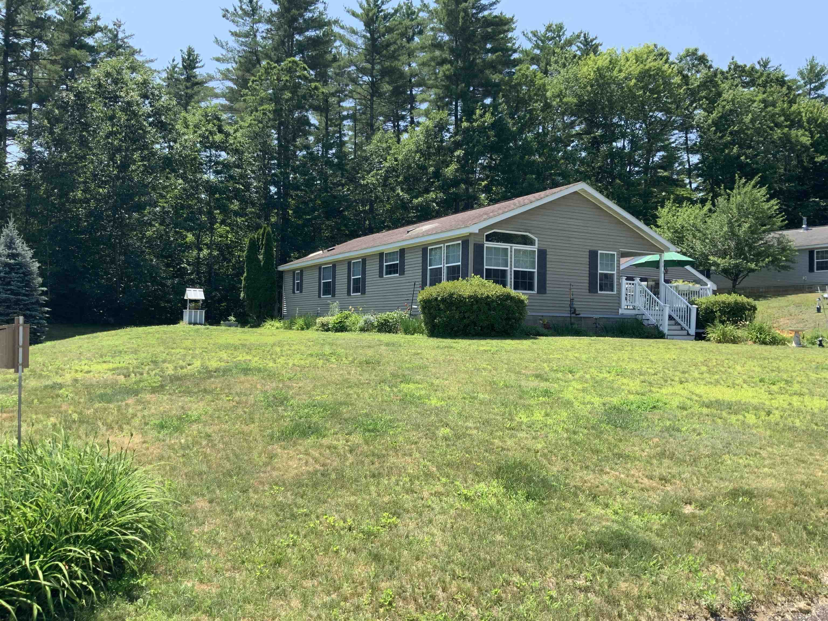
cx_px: 414
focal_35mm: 29
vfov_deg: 48.2
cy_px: 310
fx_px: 694
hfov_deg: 61.7
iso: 16
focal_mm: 3
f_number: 1.8
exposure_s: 1/869
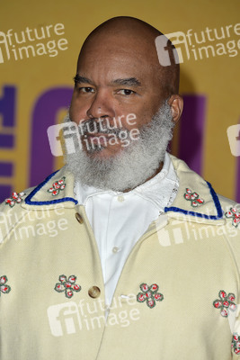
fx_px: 1898
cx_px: 120
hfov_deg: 7.2
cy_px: 180
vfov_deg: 10.8
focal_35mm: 190
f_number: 6.3
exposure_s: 1/250
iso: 320
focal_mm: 190
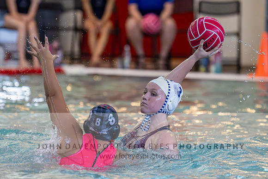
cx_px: 153
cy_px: 90
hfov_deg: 5.4
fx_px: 2861
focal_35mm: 384
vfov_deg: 3.6
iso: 18000
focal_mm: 280
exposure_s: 1/1000
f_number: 4
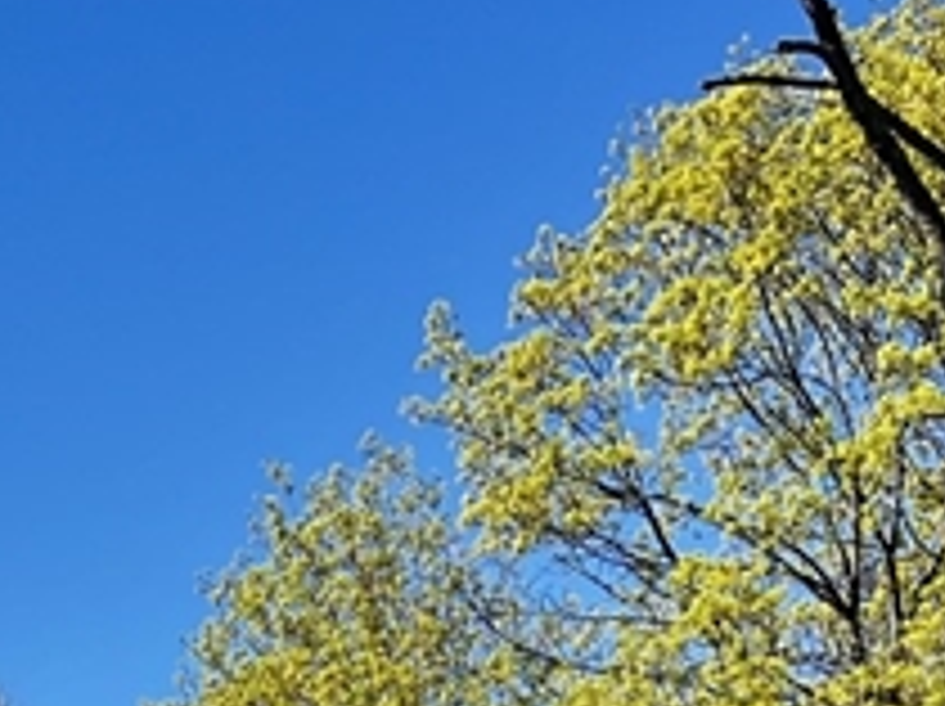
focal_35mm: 127
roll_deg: +0.7
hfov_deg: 15.0
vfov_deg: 10.3
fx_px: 3463
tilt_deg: -3.0
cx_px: -184
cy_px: 1619
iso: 50
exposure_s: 1/3968
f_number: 1.5
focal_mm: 5.7
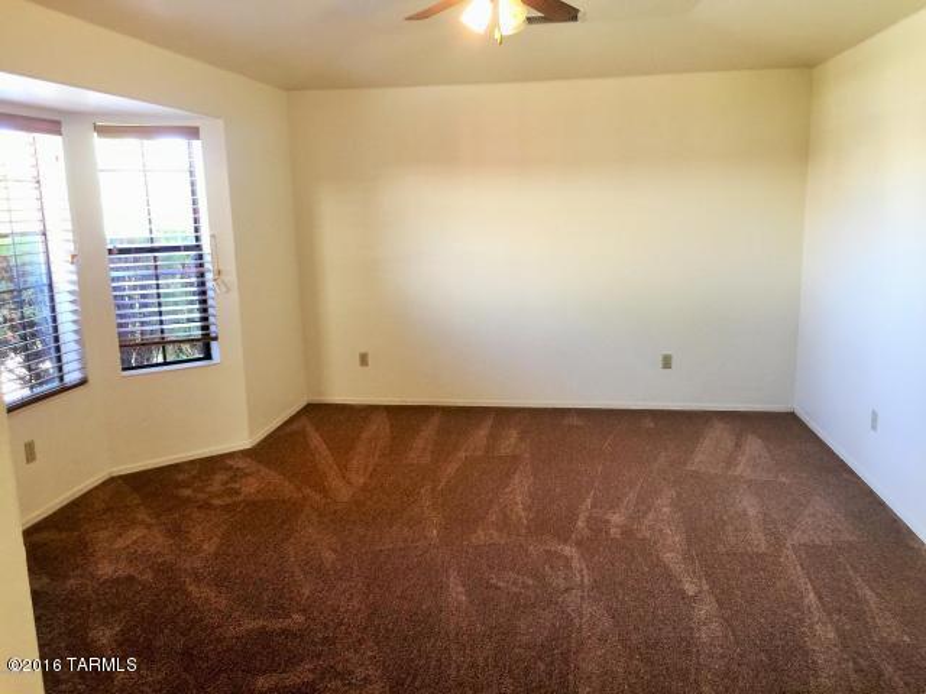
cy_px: 347
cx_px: 463
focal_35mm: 29
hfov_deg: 61.7
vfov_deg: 48.2
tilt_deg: -10.0
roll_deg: +0.0
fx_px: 776
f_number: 2.2
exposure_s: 1/15
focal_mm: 4.15
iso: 40
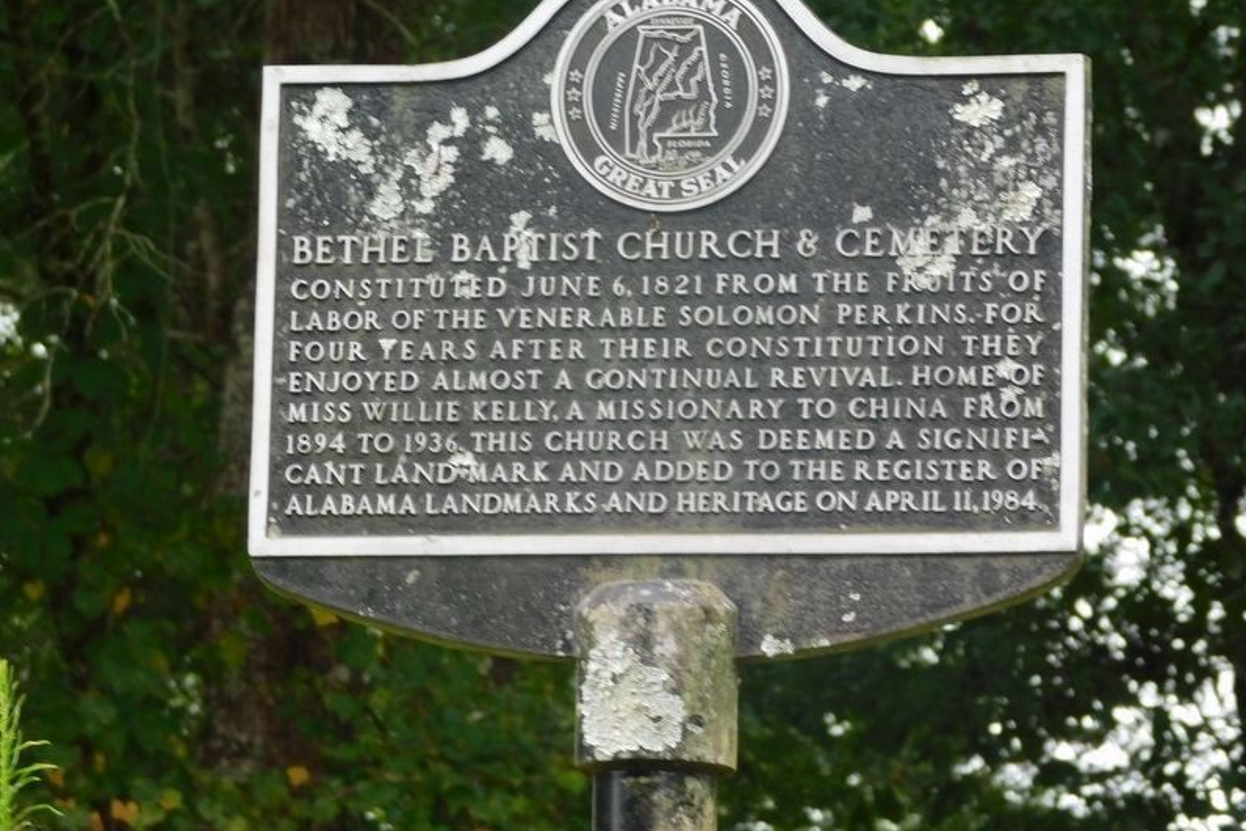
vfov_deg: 4.9
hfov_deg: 7.4
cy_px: 383
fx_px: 9623
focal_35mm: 278
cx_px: 621
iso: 125
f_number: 5.7
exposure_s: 1/60
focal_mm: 47.2
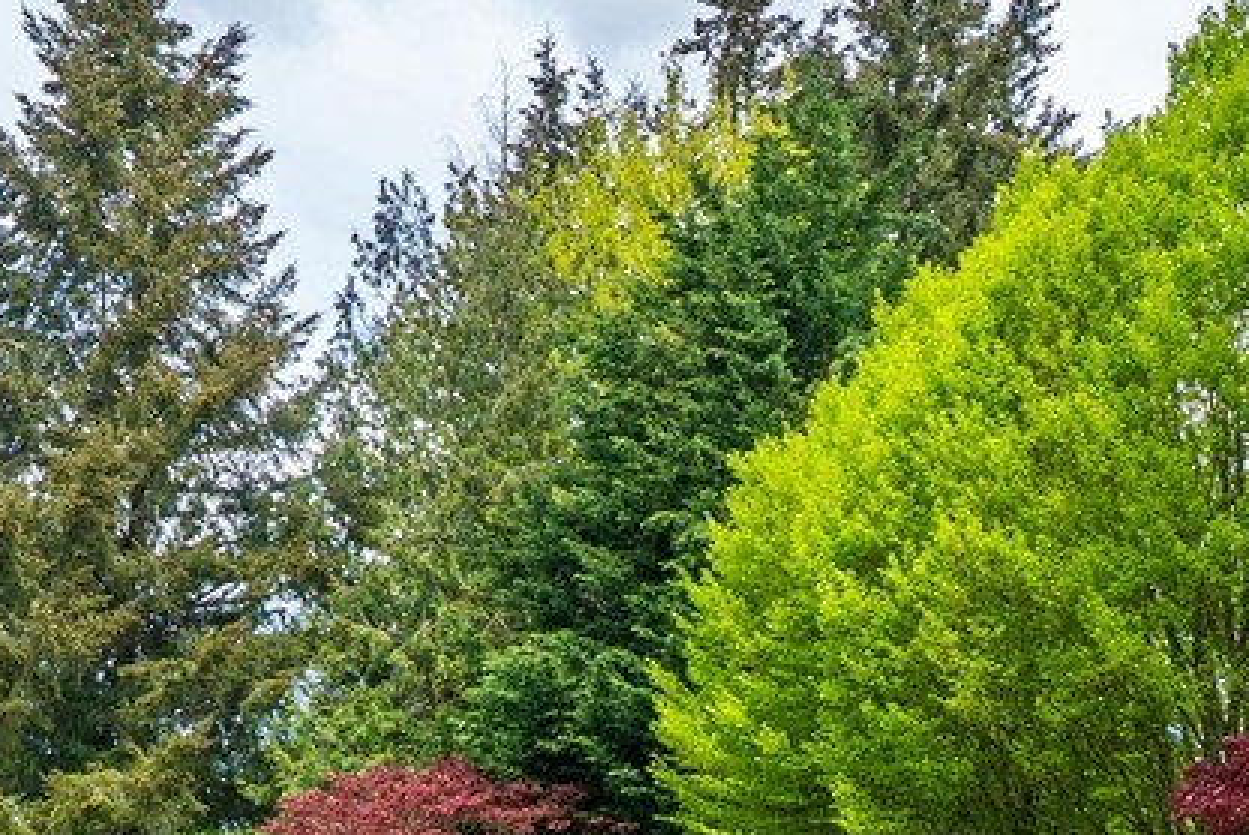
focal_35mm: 53
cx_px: 827
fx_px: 1840
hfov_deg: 37.1
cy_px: 1072
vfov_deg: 22.9
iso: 80
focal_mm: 13
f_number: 7.1
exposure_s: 1/125
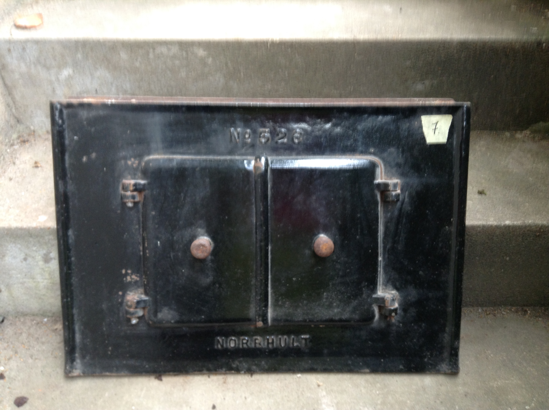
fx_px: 523
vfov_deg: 42.8
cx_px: 274
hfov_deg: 55.4
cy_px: 205
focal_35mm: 33
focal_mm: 3.3
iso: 40
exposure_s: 1/25
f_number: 2.4
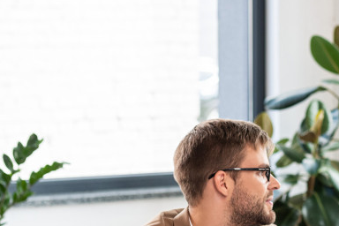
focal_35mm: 219
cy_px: 200
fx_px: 2062
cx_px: 345
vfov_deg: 6.3
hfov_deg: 9.3
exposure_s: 1/200
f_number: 3.5
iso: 320
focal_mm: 70
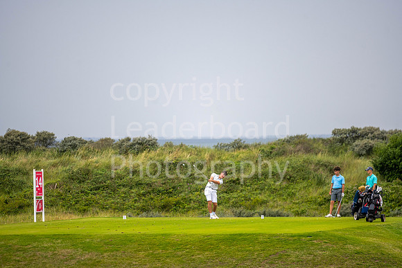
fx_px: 3351
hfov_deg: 6.9
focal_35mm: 300
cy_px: 134
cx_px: 201
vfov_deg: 4.6
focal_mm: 300
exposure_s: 1/500
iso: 200
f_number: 4
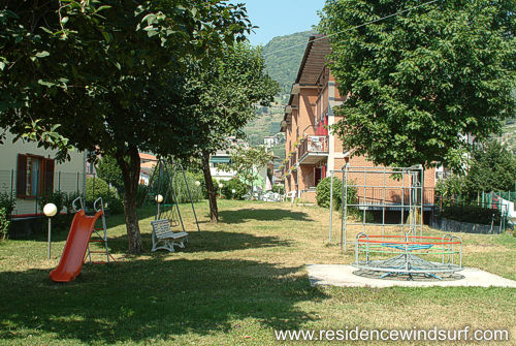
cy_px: 173
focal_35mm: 42
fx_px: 603
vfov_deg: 32.0
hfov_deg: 46.3
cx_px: 258
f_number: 5.6
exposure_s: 1/250
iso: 160
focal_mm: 28
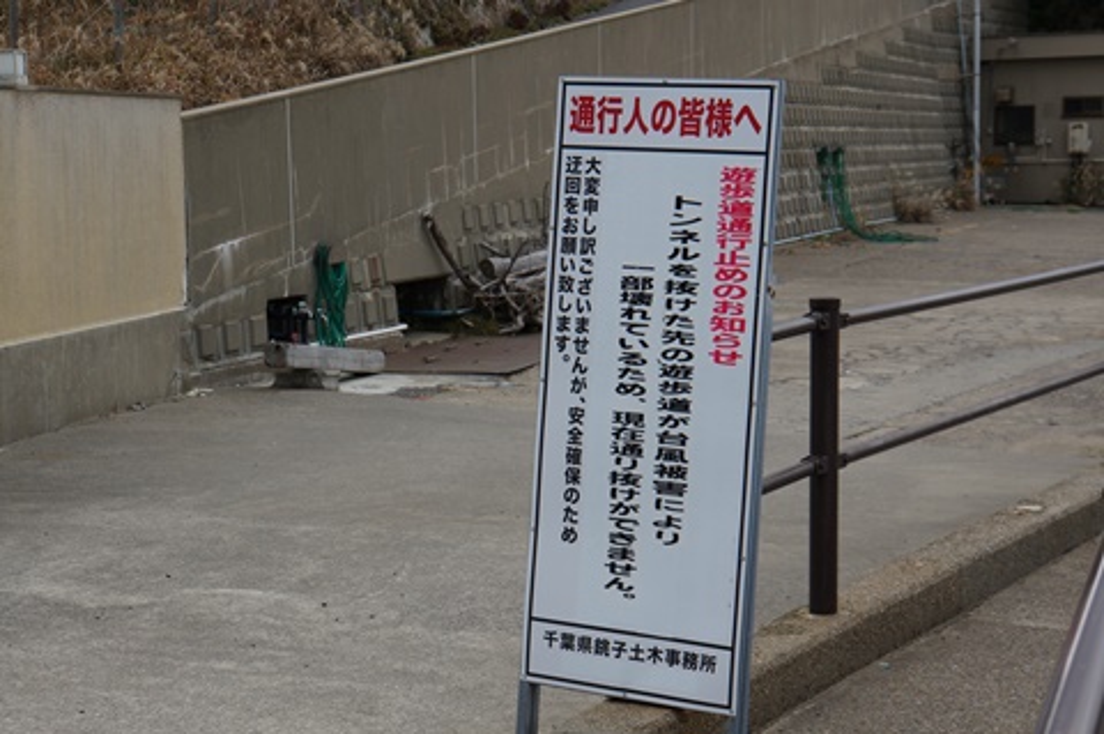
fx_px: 2206
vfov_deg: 18.9
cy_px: 367
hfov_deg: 28.1
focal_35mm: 72
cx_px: 552
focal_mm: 48
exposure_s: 1/100
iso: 100
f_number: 7.1
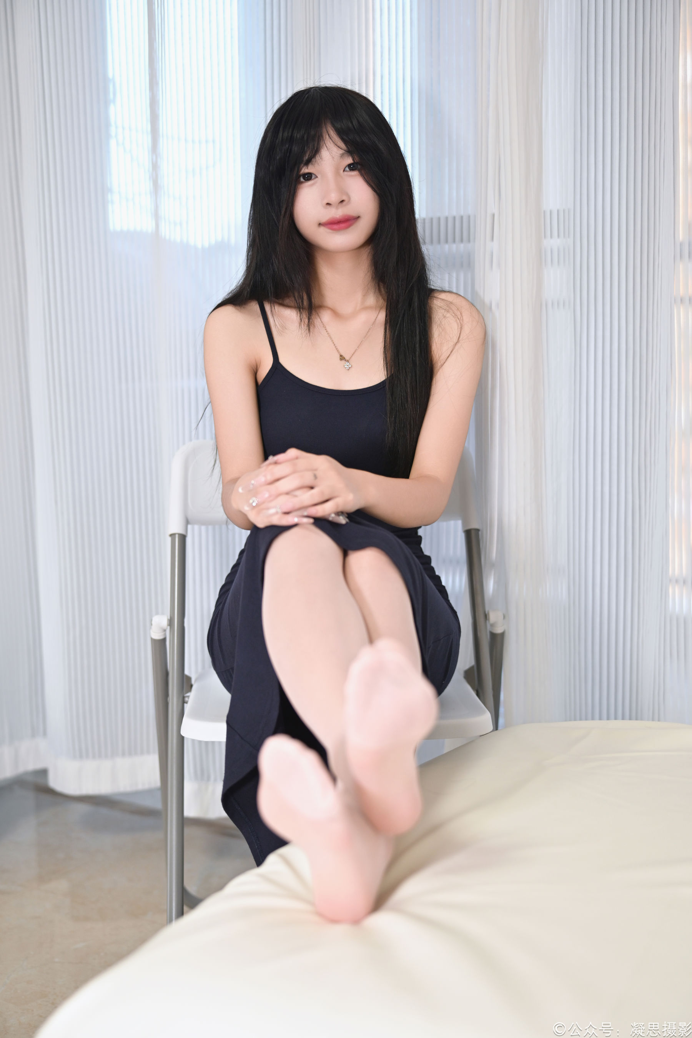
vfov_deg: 44.5
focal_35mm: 44
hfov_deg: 30.5
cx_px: 346
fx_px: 1269
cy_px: 519
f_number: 2.1
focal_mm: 44
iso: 800
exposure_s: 1/100
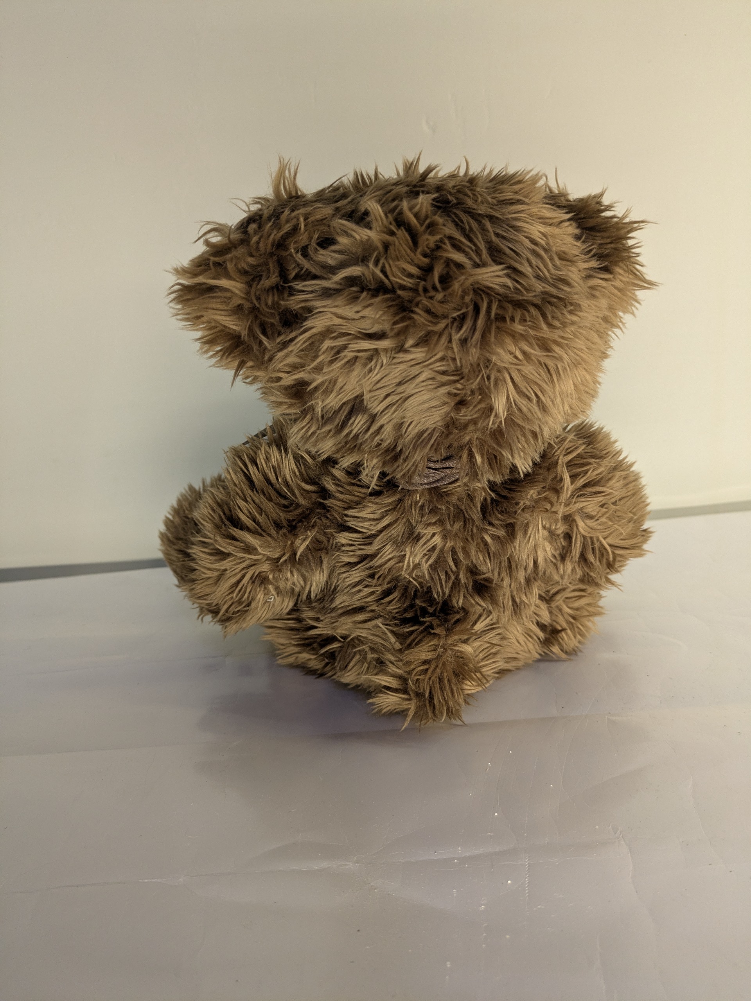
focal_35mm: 25
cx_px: 376
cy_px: 500
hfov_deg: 54.9
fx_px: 723
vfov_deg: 69.4
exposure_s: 1/100
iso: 172
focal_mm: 5.43
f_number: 1.89
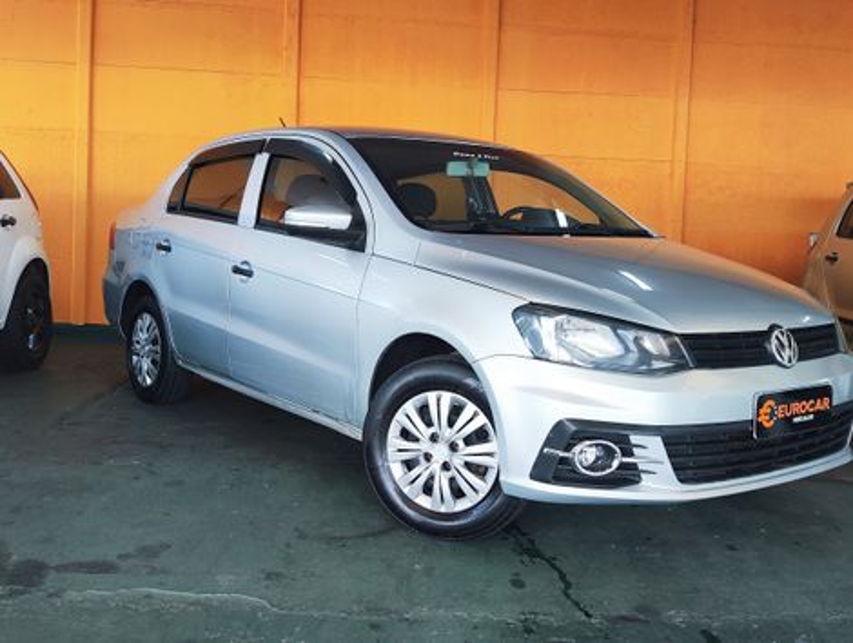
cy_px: 322
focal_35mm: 23
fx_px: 568
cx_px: 426
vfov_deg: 59.0
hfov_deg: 73.8
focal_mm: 7.01
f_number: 1.69
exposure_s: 1/120
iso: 203
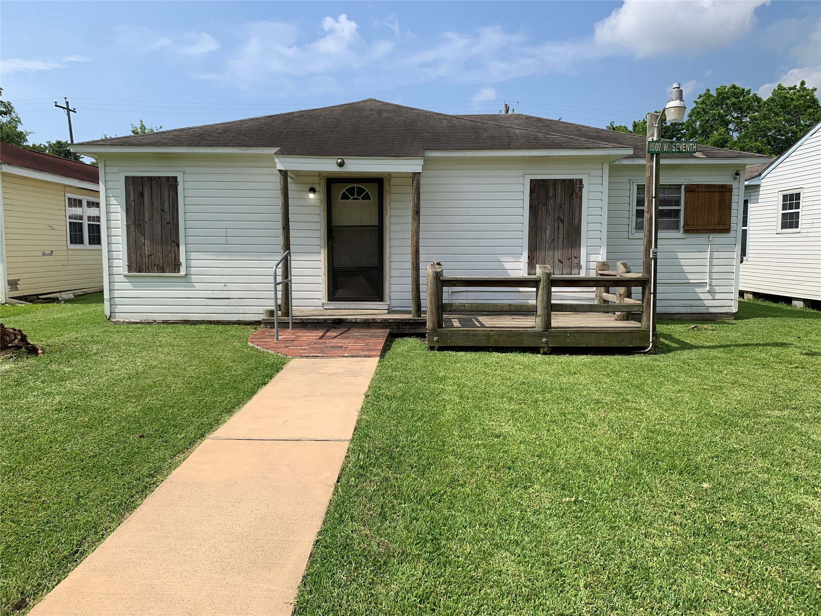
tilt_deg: -6.0
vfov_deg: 53.1
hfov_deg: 67.3
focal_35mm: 26
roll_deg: +0.0
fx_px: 617
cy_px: 308
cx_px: 410
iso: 25
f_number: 1.8
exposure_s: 1/2833
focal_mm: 4.25
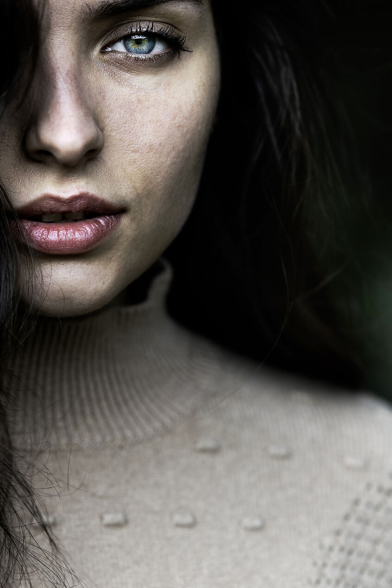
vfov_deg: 10.3
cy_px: 230
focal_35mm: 199
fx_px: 3250
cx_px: 144
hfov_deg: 6.9
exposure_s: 1/200
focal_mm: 105
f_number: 2.5
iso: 100
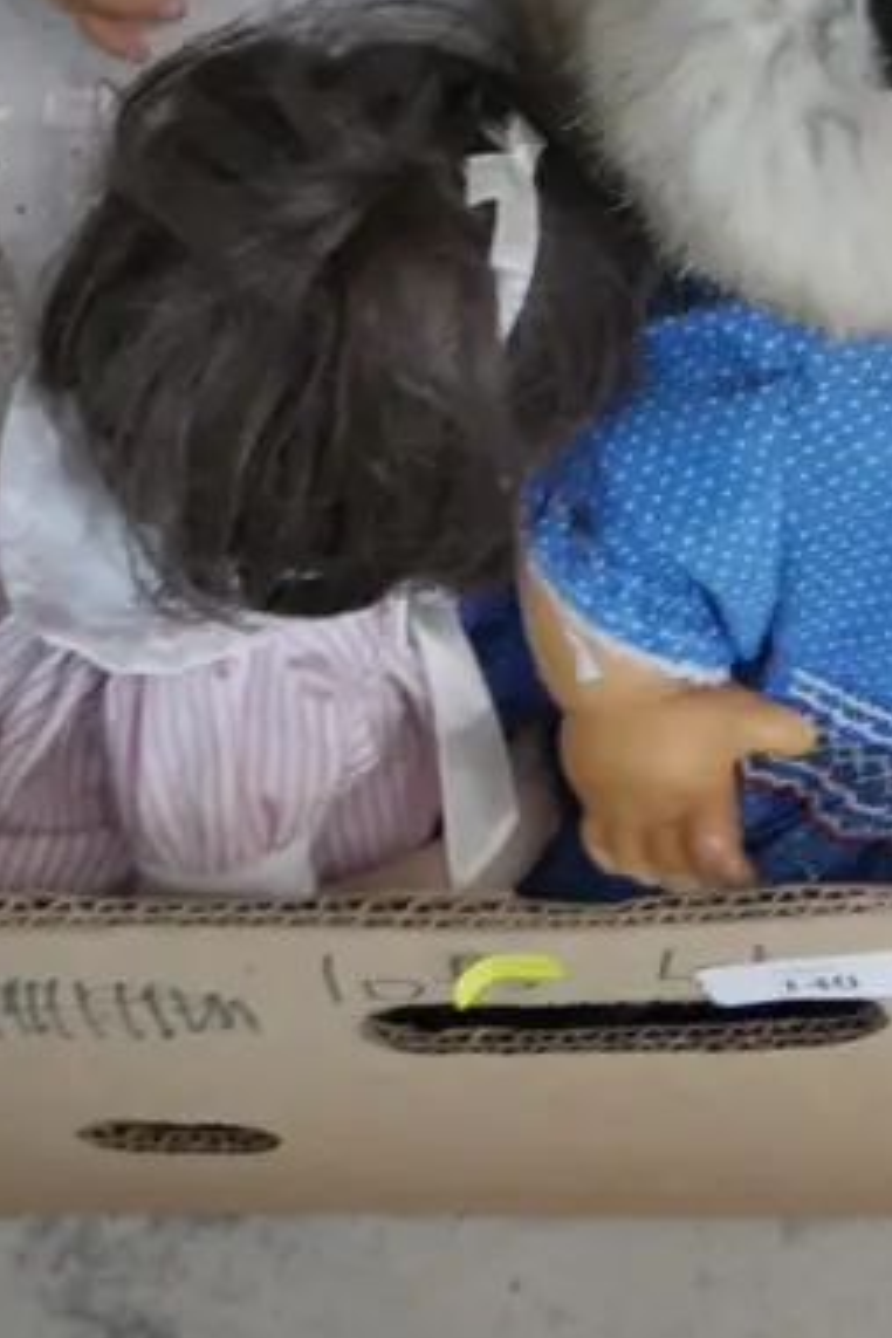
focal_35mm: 95
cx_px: 578
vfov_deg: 20.3
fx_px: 3531
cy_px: -207
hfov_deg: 14.4
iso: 2500
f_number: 4
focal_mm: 17
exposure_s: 1/60
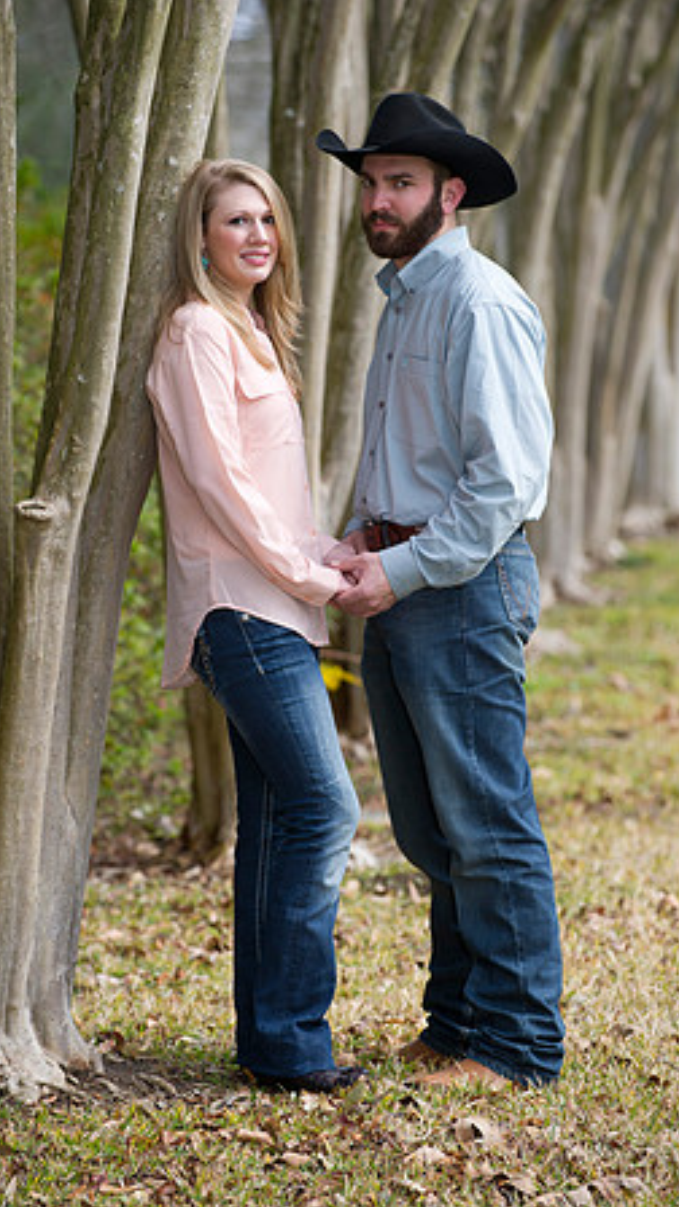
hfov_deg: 6.6
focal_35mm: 184
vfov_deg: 11.7
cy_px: 604
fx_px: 5889
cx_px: 319
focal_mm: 175
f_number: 3.5
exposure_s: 1/160
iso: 250
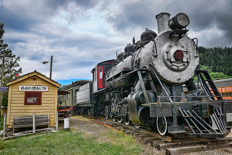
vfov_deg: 41.1
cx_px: 116
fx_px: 206
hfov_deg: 58.7
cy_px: 78
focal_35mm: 32
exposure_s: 1/320
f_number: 5.6
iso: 100
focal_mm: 32
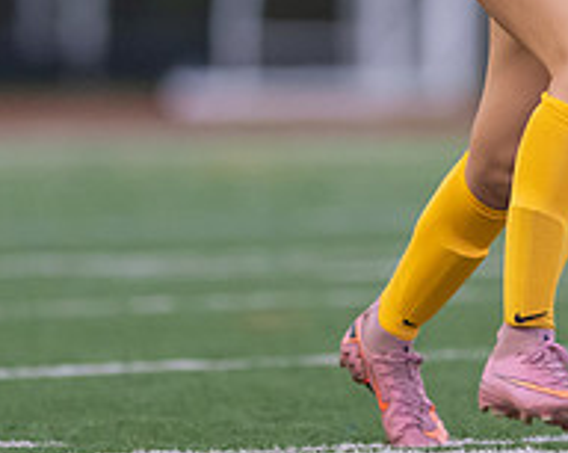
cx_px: 540
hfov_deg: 1.7
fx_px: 19236
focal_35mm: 1146
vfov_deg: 1.3
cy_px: -100
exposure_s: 1/1000
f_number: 2.8
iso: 2800
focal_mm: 300
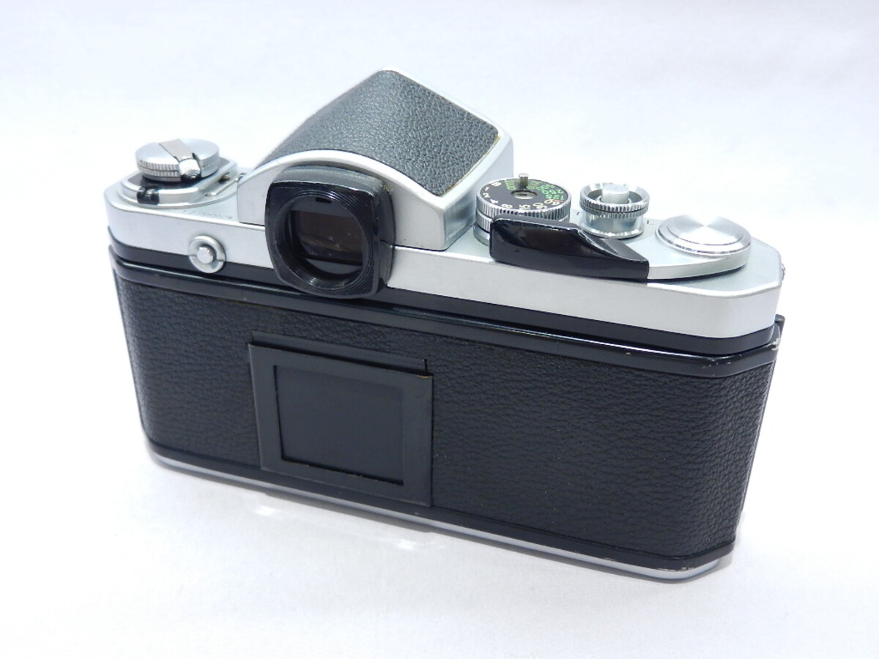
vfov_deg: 42.9
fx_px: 838
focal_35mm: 33
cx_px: 440
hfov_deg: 55.4
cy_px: 330
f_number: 3.8
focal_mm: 5.9
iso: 180
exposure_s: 1/30
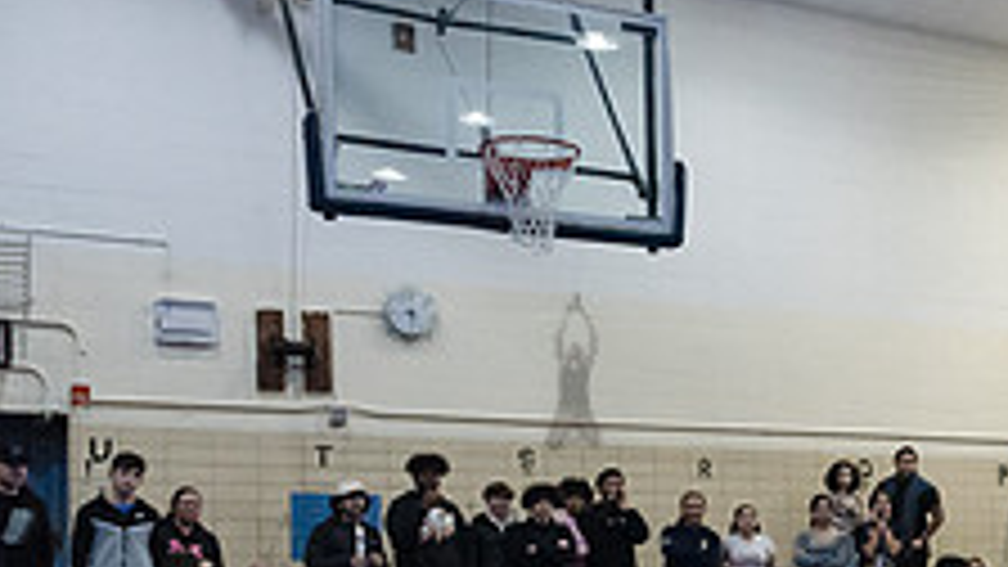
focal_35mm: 65
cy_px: 587
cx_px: 1152
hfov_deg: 28.8
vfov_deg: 18.0
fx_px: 1737
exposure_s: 1/400
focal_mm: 24
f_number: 3.2
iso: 8000
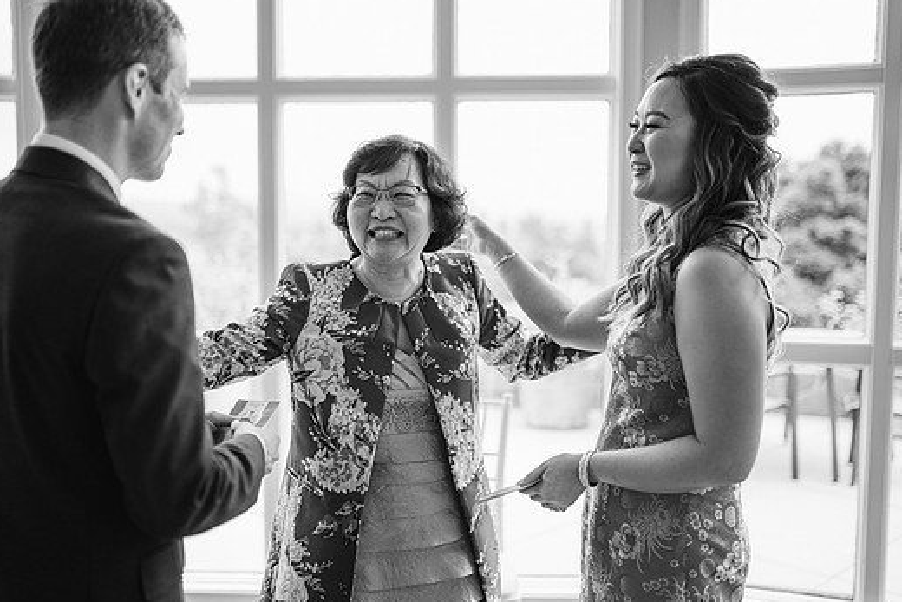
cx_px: 422
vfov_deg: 34.2
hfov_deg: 49.5
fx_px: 977
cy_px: 309
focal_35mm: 39
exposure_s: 1/1000
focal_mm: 35
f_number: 1.4
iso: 100
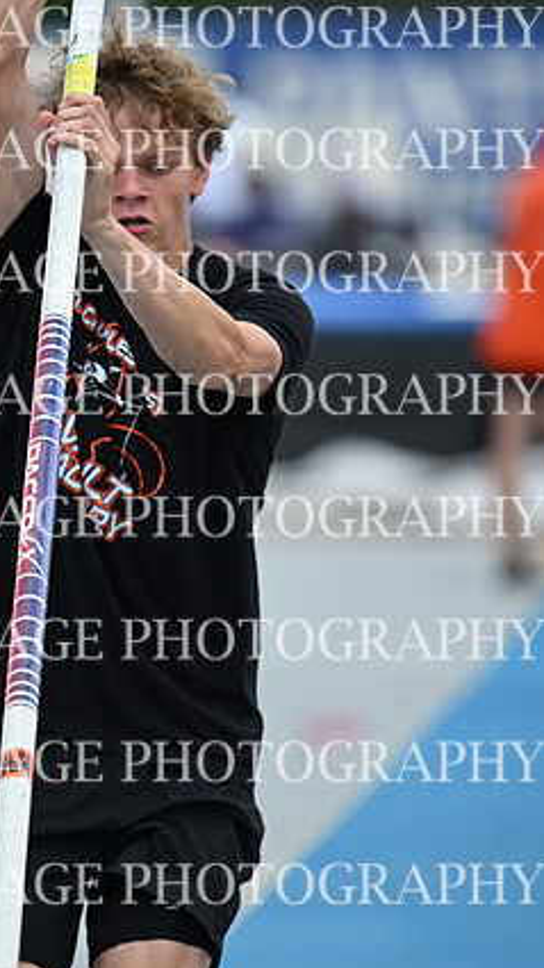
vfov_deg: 3.8
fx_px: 14671
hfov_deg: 2.1
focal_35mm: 572
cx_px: 106
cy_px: 456
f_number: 4.5
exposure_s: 1/2000
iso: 500
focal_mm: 400
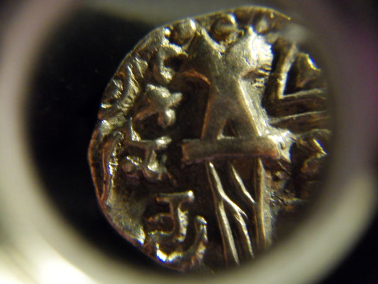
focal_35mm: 35
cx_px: 189
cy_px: 142
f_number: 3.5
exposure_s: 1/15
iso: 400
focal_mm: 6.3
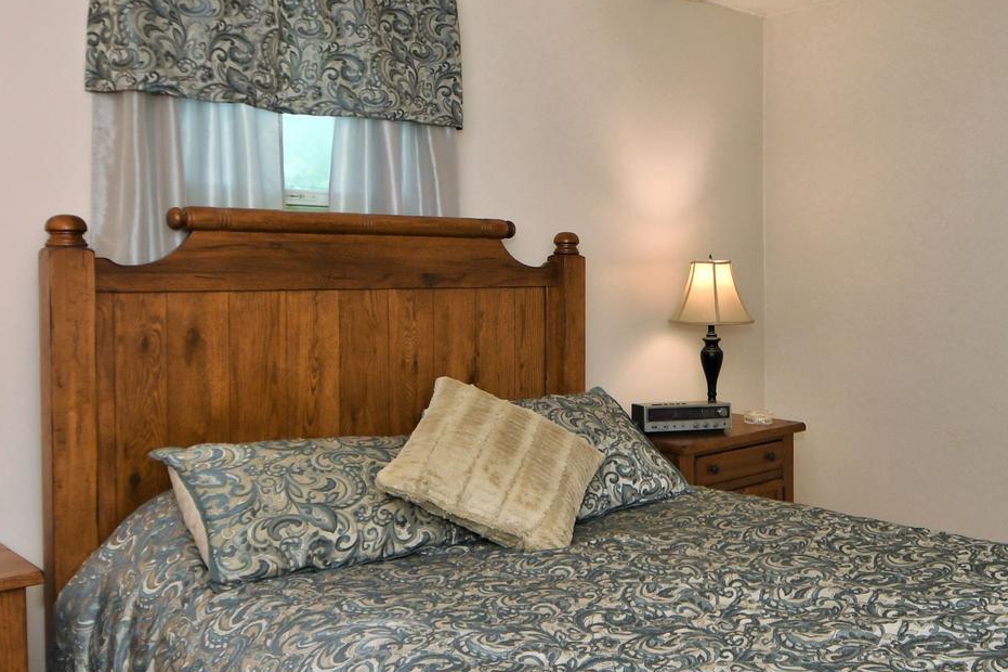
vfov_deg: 39.9
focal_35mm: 33
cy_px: 296
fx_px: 924
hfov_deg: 56.3
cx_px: 654
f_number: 4.5
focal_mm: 10
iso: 250
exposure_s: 1/125
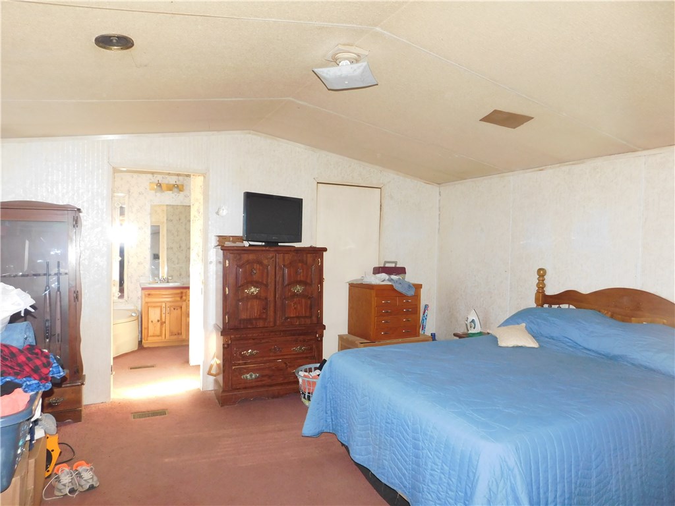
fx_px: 448
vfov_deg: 58.9
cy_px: 253
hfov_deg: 73.9
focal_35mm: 23
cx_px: 338
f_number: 3
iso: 280
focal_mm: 4
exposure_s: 1/30
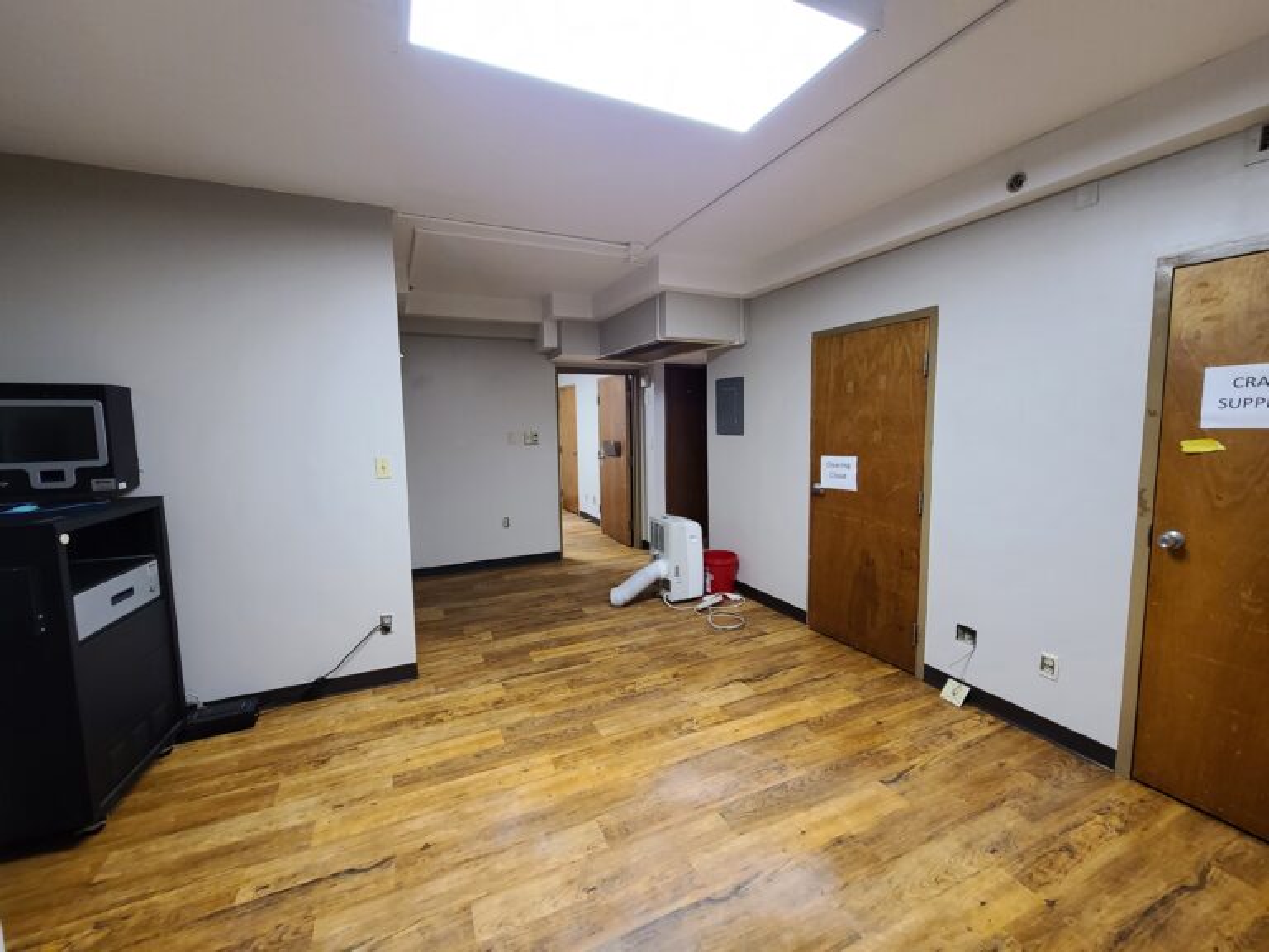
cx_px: 634
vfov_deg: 89.9
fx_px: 477
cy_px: 476
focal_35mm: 13
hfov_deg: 106.2
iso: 320
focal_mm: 2.2
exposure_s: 1/29
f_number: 2.2
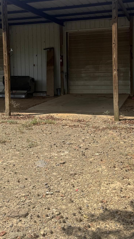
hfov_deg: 25.9
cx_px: 57
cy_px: 89
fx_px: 291
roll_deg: +3.0
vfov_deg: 44.2
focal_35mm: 46
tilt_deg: -0.4
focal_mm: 6.76
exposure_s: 1/4167
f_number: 1.78
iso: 80
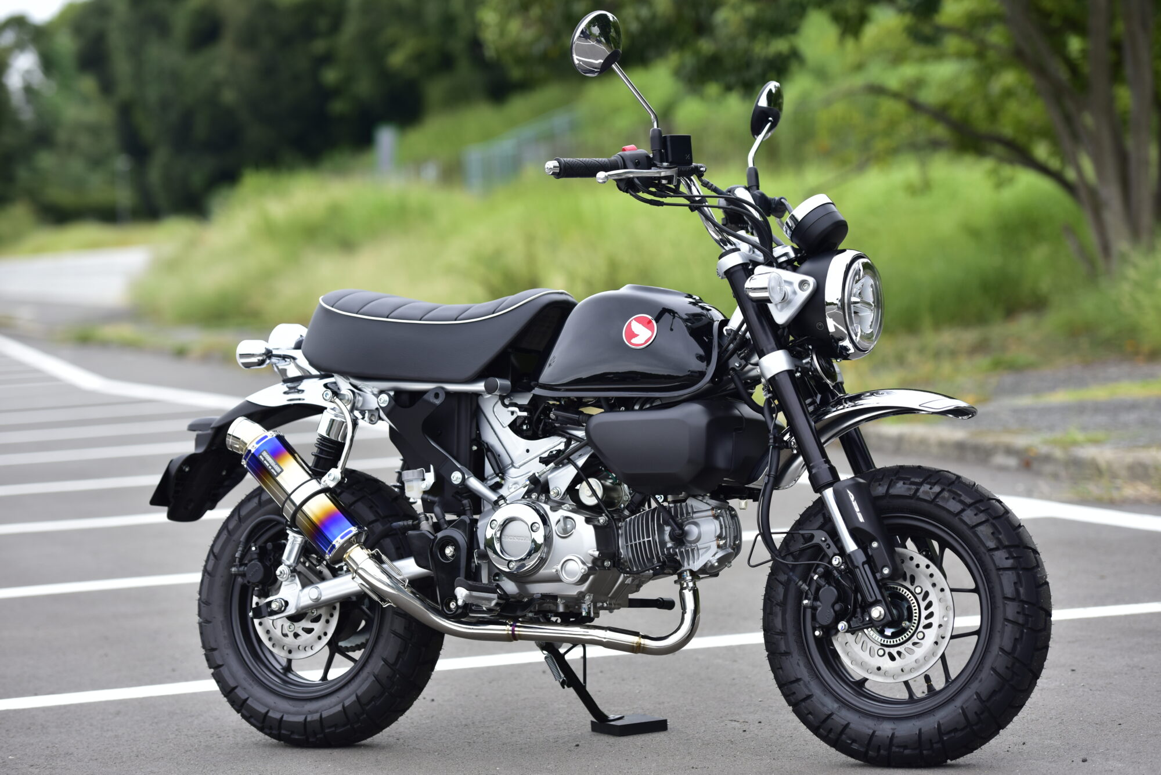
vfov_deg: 12.5
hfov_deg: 18.6
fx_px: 3549
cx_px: 580
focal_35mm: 110
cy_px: 388
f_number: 4
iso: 250
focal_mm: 110
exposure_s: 1/1000
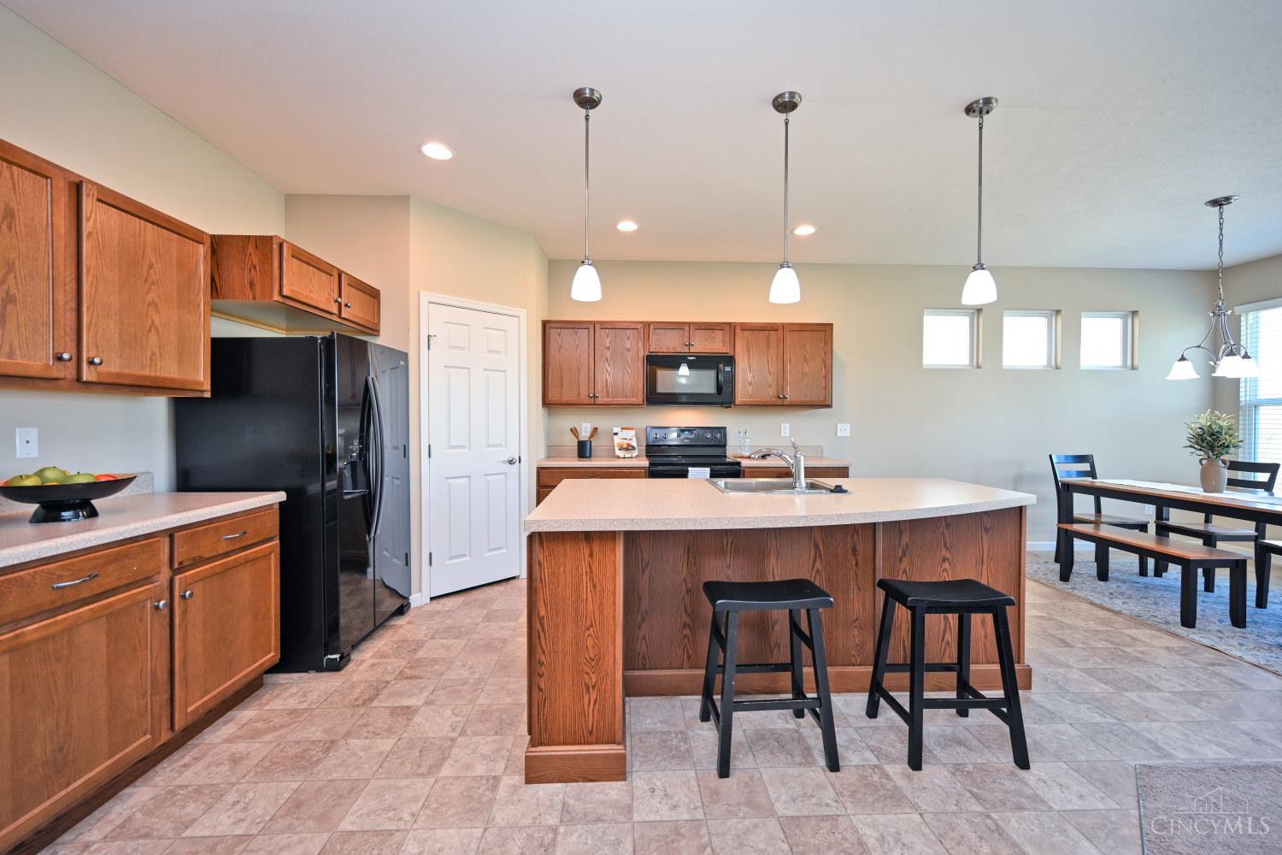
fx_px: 499
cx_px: 641
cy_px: 428
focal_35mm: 14
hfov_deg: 104.3
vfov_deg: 81.2
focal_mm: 14
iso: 450
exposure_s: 1/60
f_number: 4
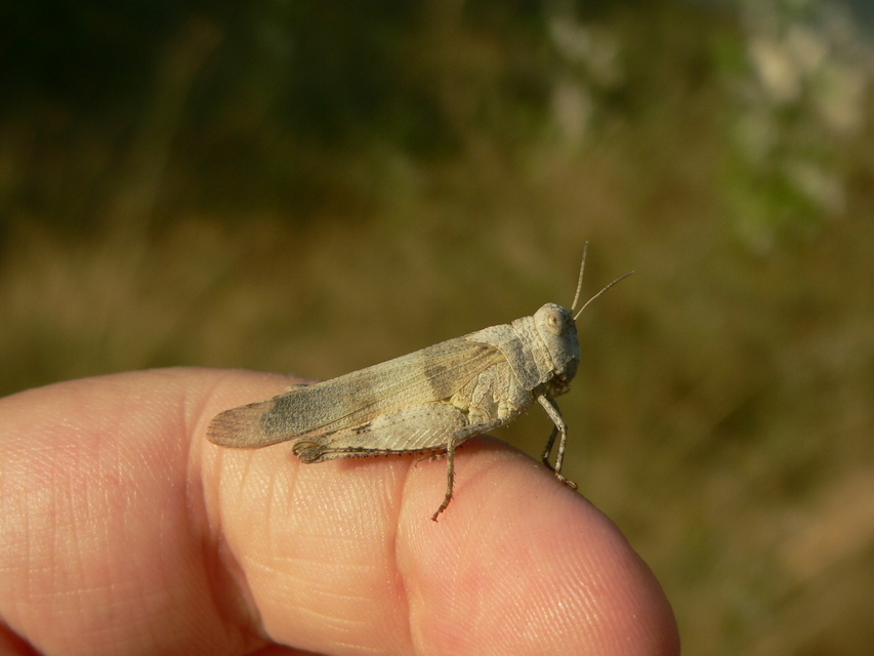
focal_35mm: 77
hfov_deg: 25.3
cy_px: 328
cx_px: 437
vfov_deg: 19.1
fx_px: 1944
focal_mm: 12.8
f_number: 4
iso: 80
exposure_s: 1/1000
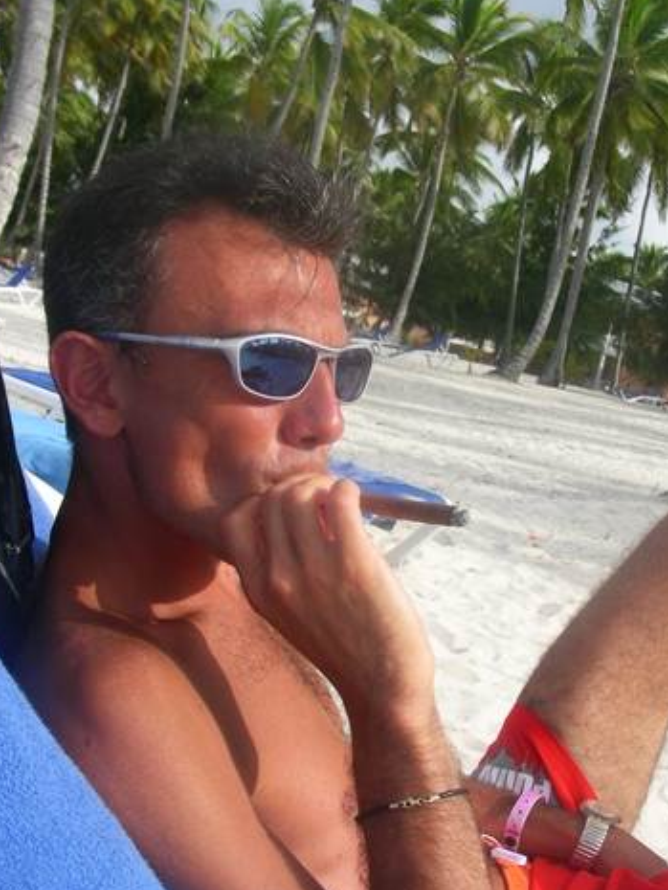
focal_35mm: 49
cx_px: 406
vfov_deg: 38.9
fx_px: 1260
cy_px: 494
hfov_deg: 29.6
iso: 50
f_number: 4
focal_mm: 6.3
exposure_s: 1/548
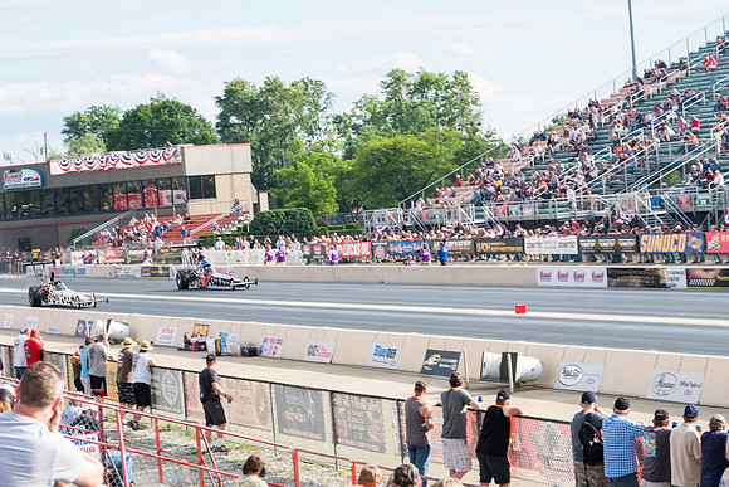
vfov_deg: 11.8
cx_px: 364
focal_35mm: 116
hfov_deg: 17.6
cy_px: 244
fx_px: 2349
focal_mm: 77.3
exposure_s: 1/200
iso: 400
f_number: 9
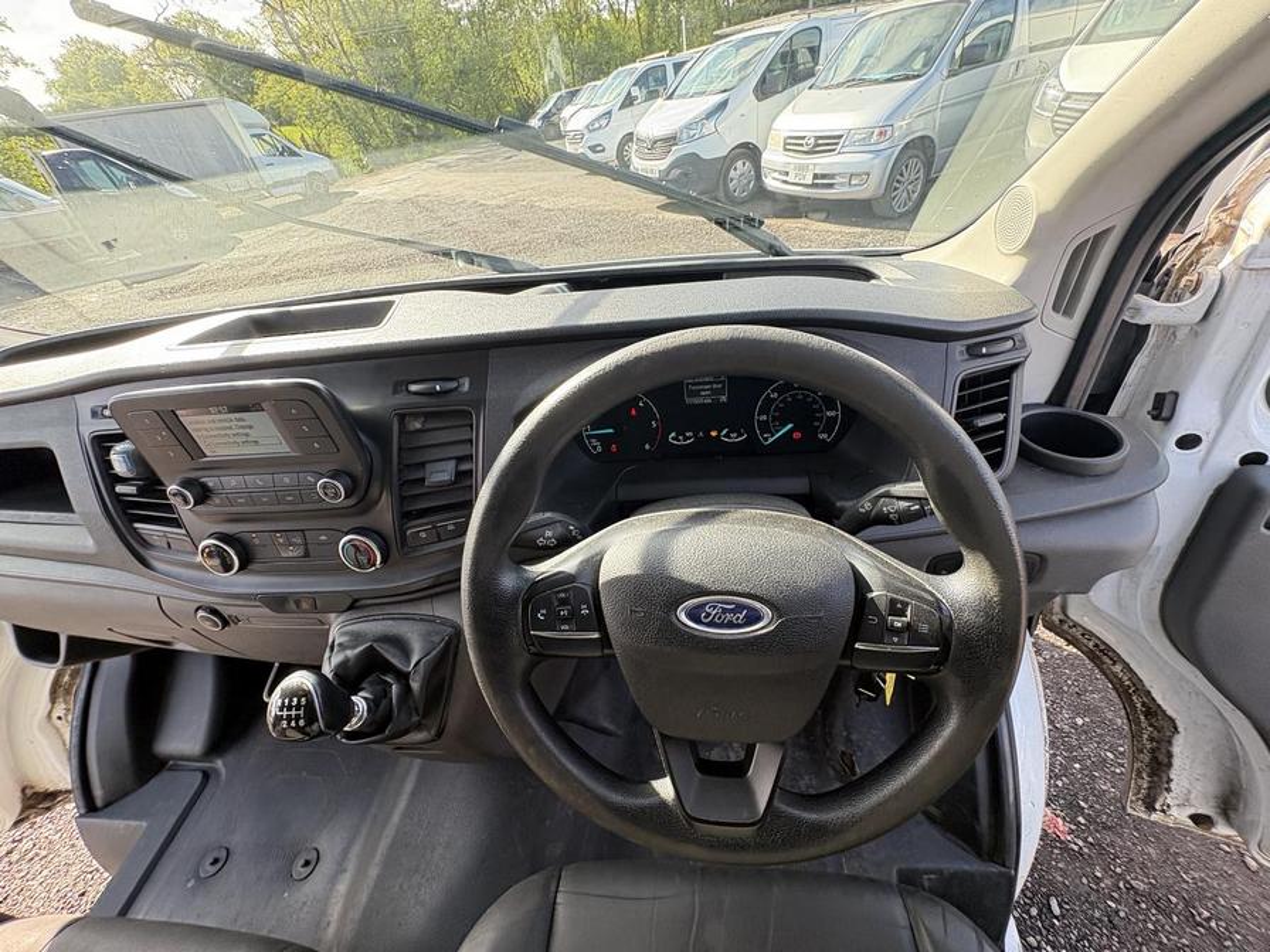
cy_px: 476
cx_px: 635
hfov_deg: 102.1
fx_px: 514
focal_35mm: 14
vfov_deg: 85.7
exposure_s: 1/125
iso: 125
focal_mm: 2.22
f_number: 2.2
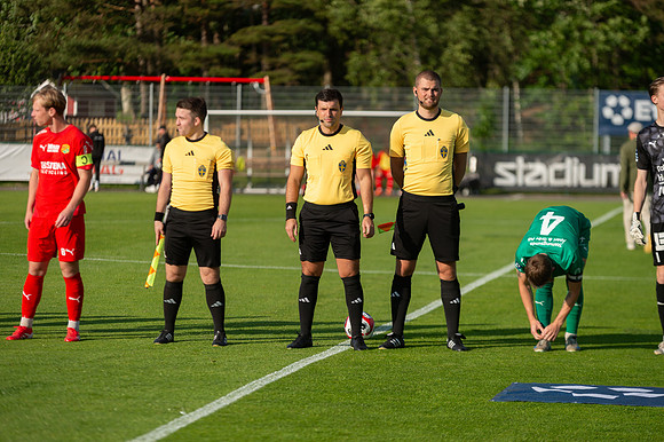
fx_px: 3226
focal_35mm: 175
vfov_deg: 7.8
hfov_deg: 11.8
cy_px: 221
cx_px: 332
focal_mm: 175
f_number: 3.2
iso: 100
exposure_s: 1/1600
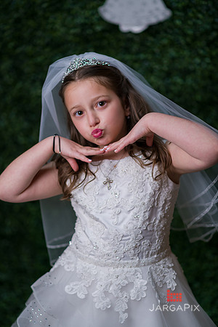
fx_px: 772
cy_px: 164
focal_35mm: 85
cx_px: 109
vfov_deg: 23.9
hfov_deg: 16.1
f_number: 2
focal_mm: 85
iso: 250
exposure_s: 1/125
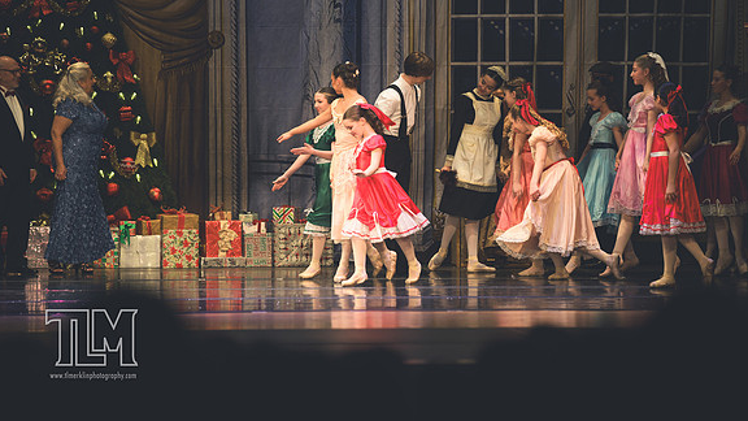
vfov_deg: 5.8
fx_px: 4185
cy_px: 188
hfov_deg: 10.2
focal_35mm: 211
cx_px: 374
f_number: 2.8
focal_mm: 200
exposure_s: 1/400
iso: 640
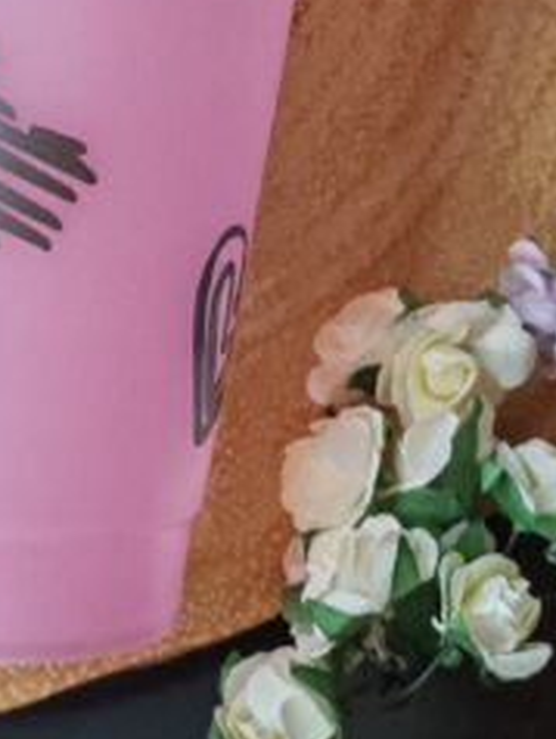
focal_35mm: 127
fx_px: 2715
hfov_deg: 11.7
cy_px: -118
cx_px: 168
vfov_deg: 15.0
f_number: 1.9
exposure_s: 1/100
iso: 800
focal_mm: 6.12
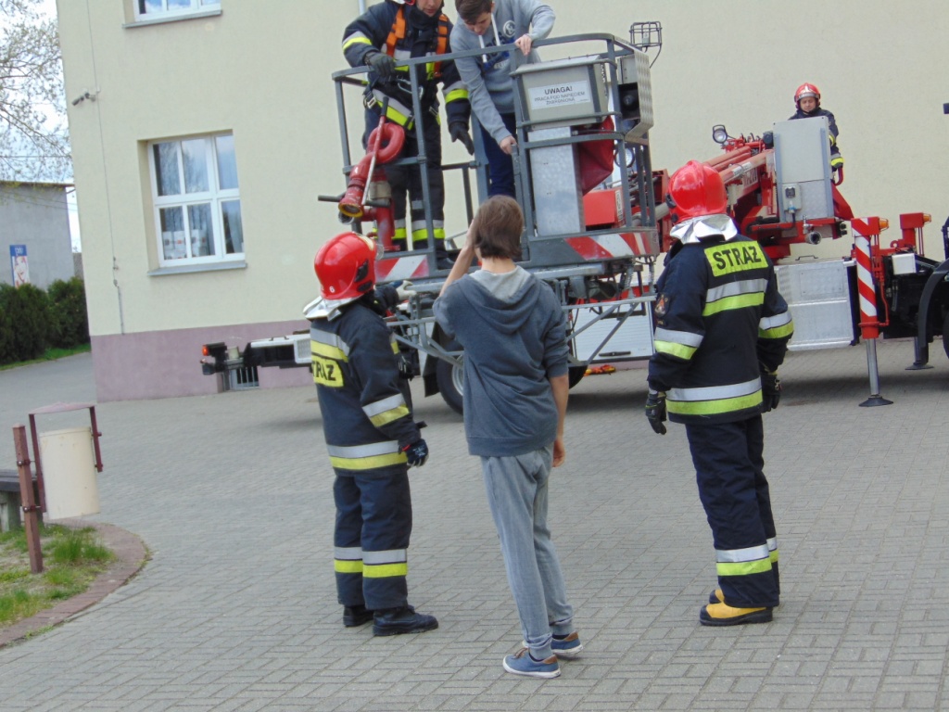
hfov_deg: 32.2
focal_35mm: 60
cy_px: 356
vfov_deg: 24.4
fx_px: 1645
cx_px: 474
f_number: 3.6
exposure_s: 1/320
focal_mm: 10.8
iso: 80
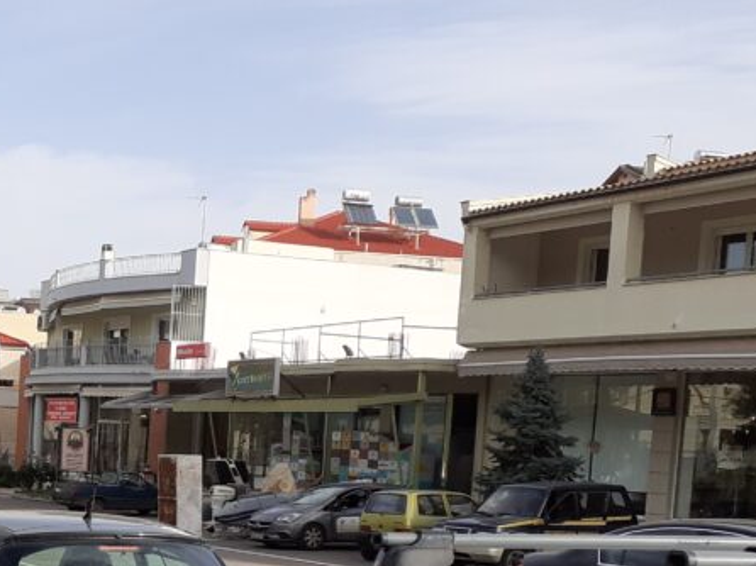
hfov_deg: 28.7
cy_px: 525
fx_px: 1353
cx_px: -46
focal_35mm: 62
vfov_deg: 22.9
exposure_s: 1/1481
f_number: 1.9
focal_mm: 3.6
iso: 40
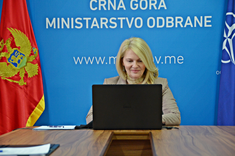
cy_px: 78
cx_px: 118
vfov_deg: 12.1
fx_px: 733
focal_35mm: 112
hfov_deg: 18.2
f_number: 5
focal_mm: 75
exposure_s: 1/30
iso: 1000
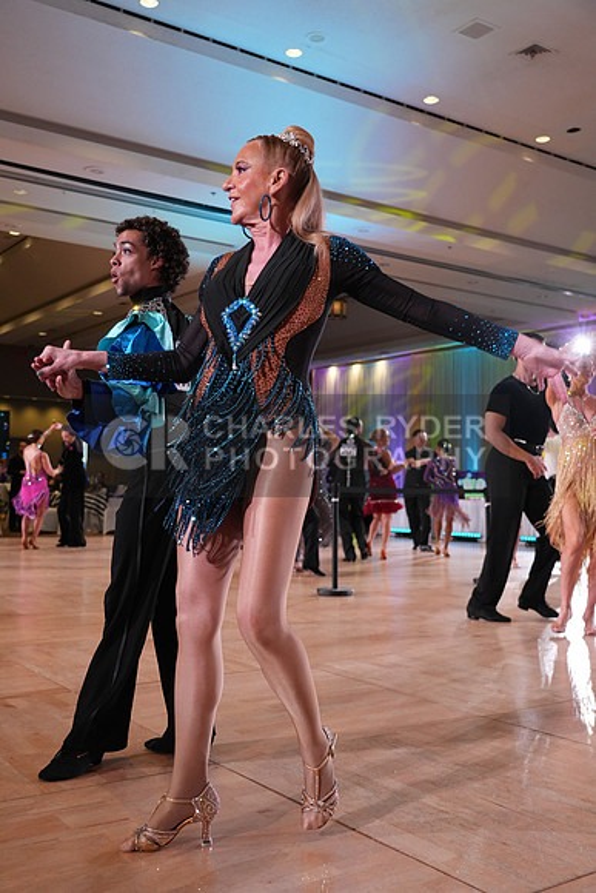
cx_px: 298
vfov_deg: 54.4
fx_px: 869
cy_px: 446
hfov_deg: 37.9
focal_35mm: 35
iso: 2500
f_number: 4
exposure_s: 1/500
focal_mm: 35
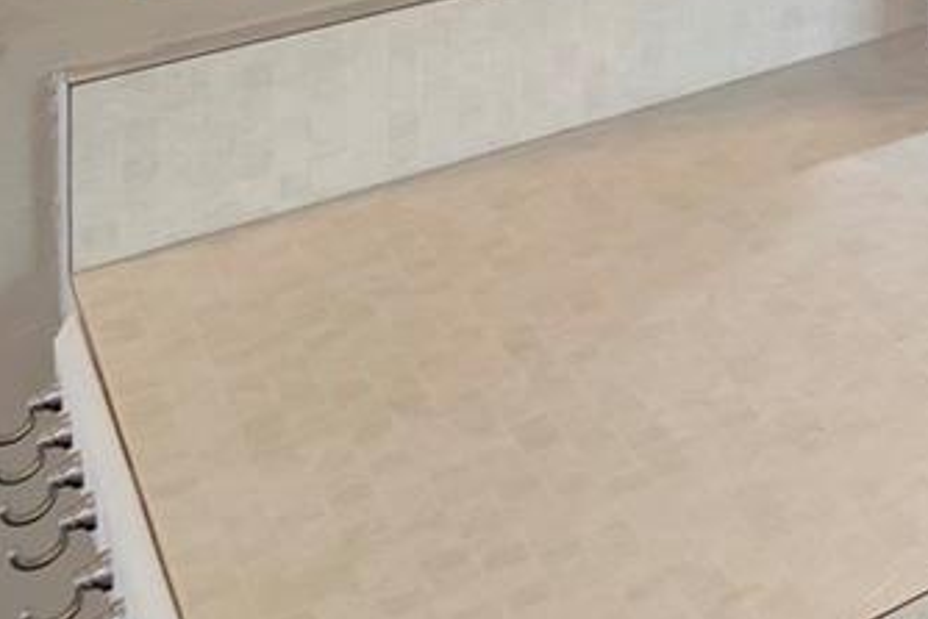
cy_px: -737
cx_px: 1837
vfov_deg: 15.0
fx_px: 1728
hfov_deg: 19.0
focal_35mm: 67
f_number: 9
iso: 250
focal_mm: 14
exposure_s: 1/2.5
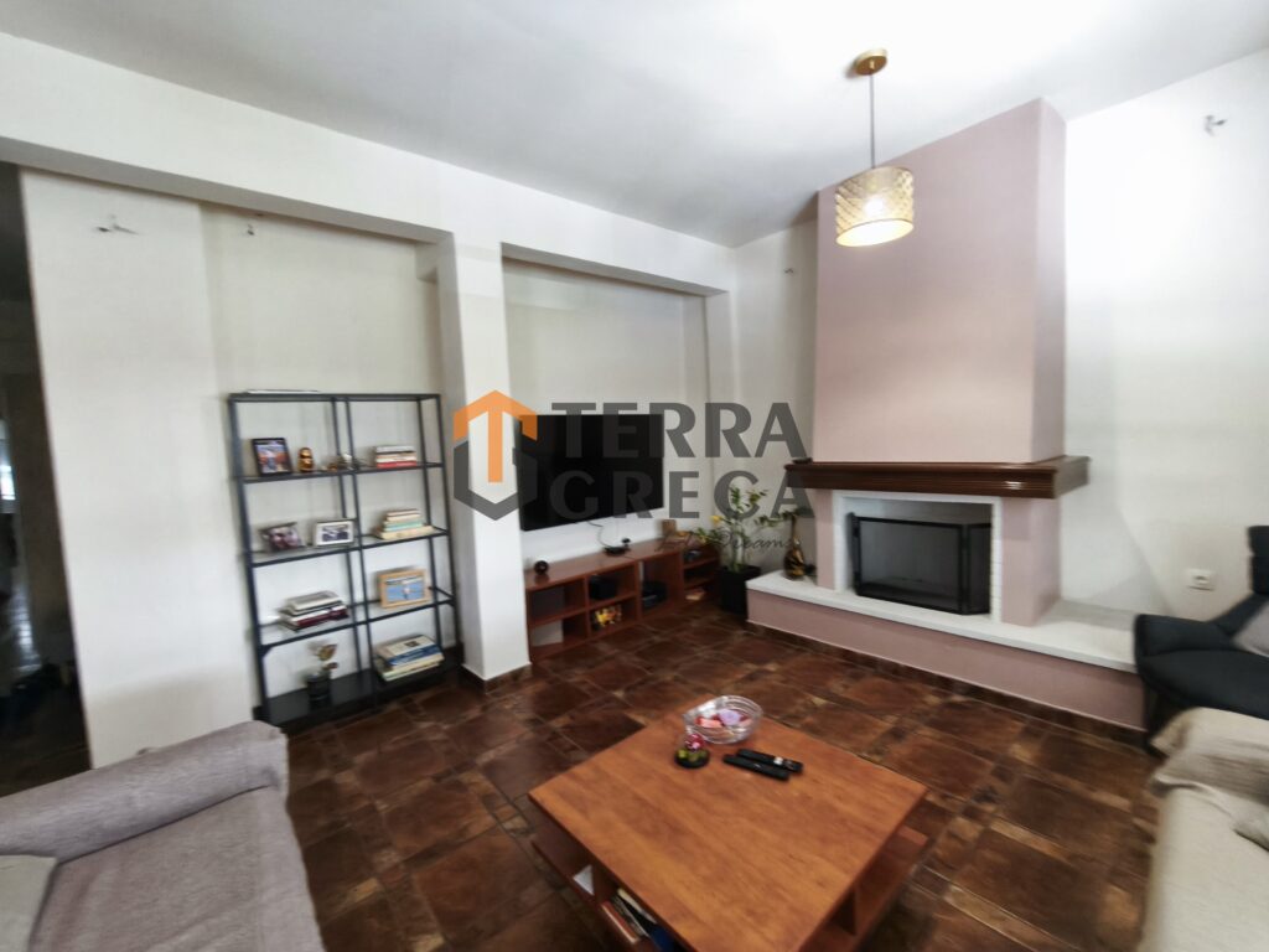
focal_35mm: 15
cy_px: 476
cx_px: 634
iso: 400
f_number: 2.2
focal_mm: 1.91
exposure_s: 1/33.3
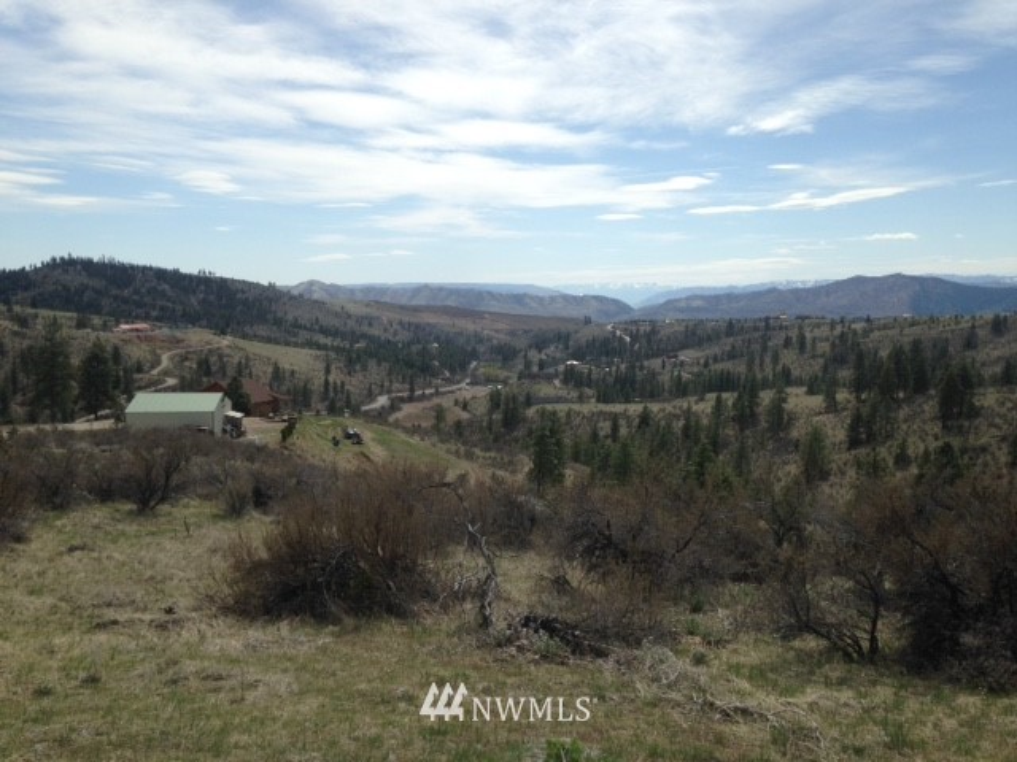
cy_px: 381
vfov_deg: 42.9
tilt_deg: -5.9
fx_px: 970
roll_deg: +0.2
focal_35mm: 33
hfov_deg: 55.4
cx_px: 508
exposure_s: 1/1938
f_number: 2.4
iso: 50
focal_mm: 4.12
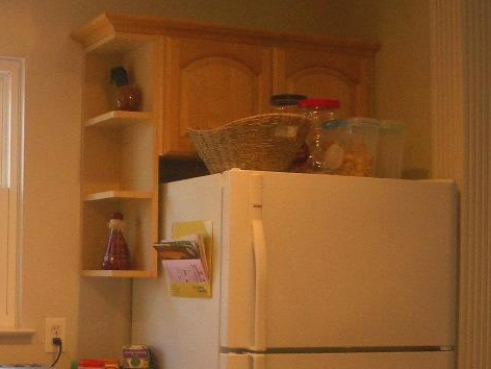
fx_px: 1078
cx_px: 97
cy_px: 252
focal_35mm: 76
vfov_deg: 19.3
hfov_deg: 25.2
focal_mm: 5.8
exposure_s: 1/60
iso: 100
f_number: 2.6
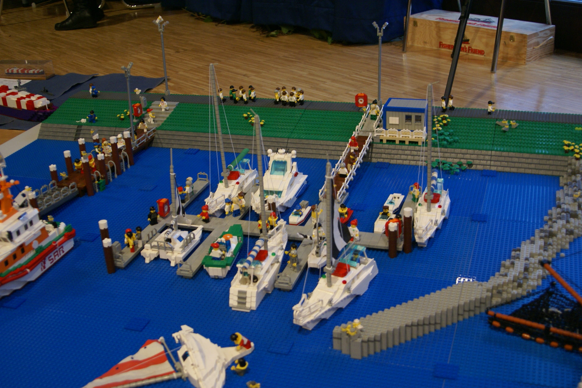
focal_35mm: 42
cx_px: 291
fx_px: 679
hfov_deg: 46.4
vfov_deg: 31.9
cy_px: 194
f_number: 4
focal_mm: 28
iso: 400
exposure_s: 1/40
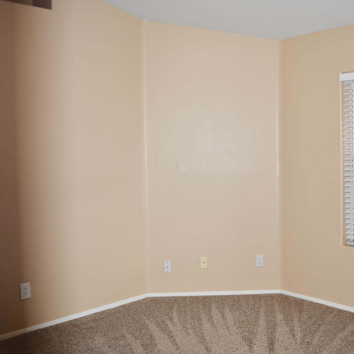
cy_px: 174
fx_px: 451
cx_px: 231
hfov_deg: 42.3
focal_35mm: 39
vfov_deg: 42.8
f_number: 3.5
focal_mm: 20
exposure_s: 1/60
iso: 100
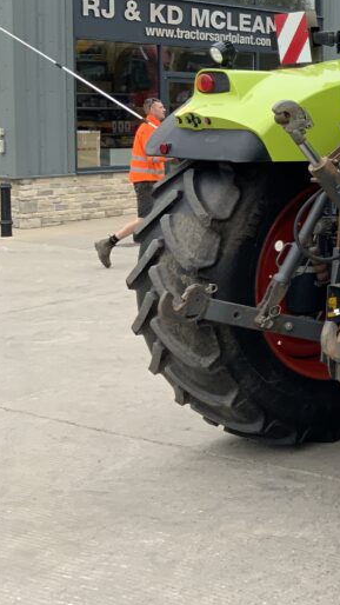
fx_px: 1010
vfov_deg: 33.0
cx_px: 595
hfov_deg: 16.3
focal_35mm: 63
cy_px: 193
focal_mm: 3
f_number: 1.8
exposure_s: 1/568
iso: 16
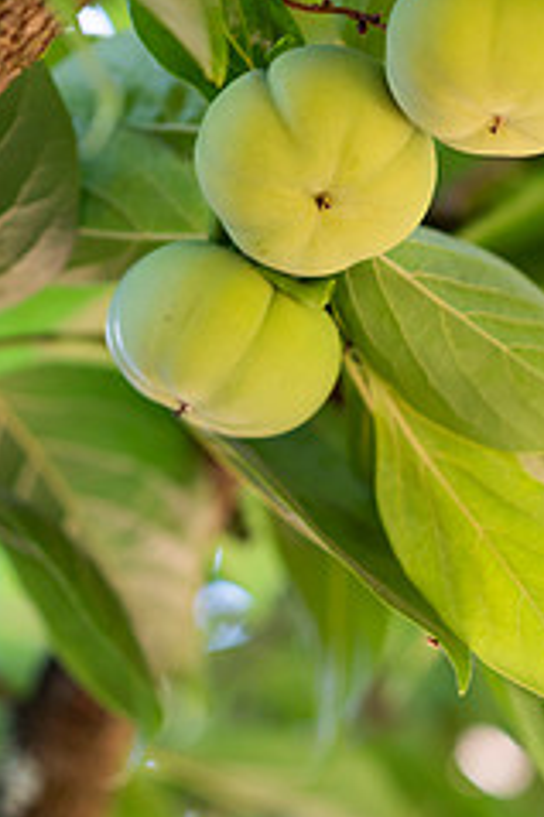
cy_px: 202
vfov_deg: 12.8
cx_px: 476
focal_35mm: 160
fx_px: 3632
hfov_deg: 8.5
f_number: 2.5
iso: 400
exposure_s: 1/125
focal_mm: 85
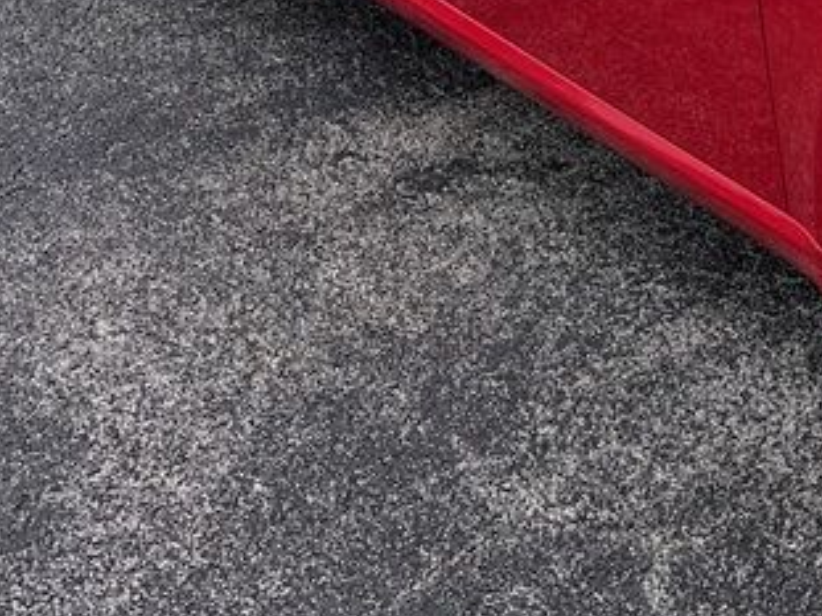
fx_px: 1875
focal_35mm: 79
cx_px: 1282
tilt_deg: -23.8
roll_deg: -1.8
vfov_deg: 18.1
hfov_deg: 20.6
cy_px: -37
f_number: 1.78
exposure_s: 1/2703
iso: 80
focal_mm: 6.76
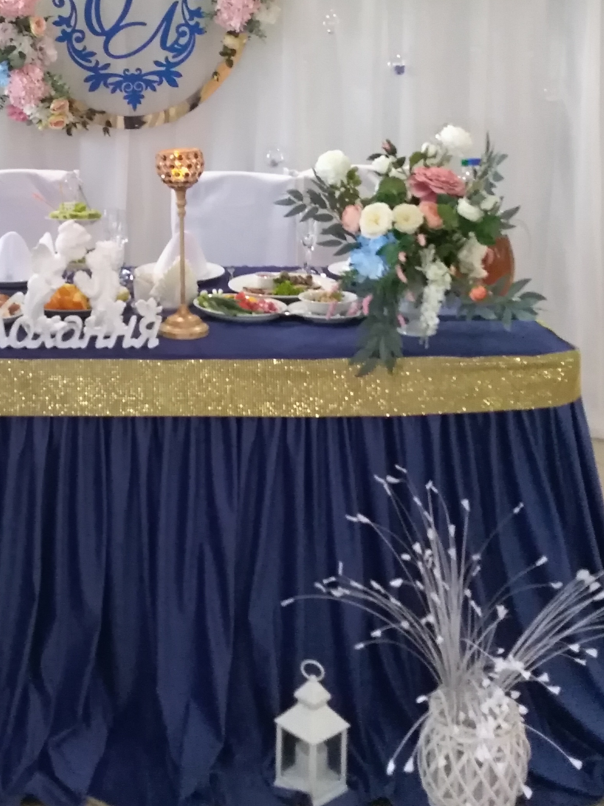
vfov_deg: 36.1
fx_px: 1210
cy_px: 217
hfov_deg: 27.4
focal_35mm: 52
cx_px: 115
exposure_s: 1/15
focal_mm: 3.54
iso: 1294
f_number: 2
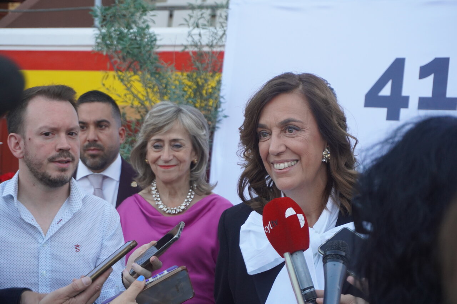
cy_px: 152
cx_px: 228
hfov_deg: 27.0
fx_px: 952
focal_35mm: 75
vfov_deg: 18.2
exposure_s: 1/160
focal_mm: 50
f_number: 5.6
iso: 800
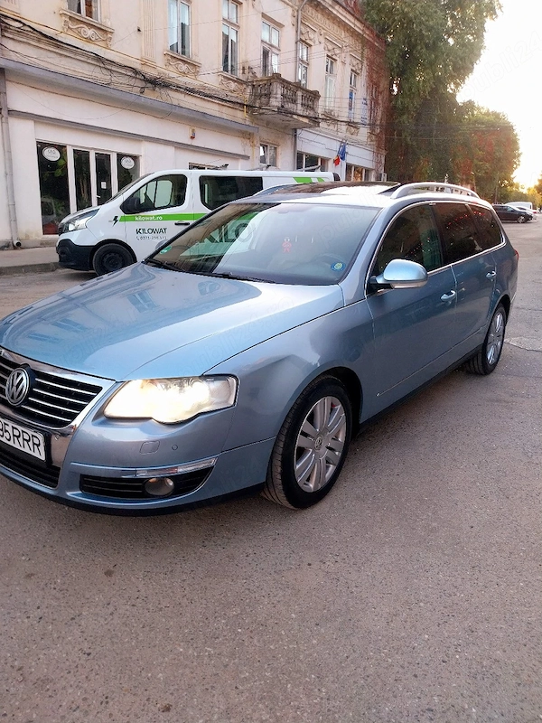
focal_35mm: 26
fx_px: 543
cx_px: 271
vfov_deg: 67.3
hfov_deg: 53.1
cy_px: 362
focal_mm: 4
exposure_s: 1/50
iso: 32
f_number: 1.8
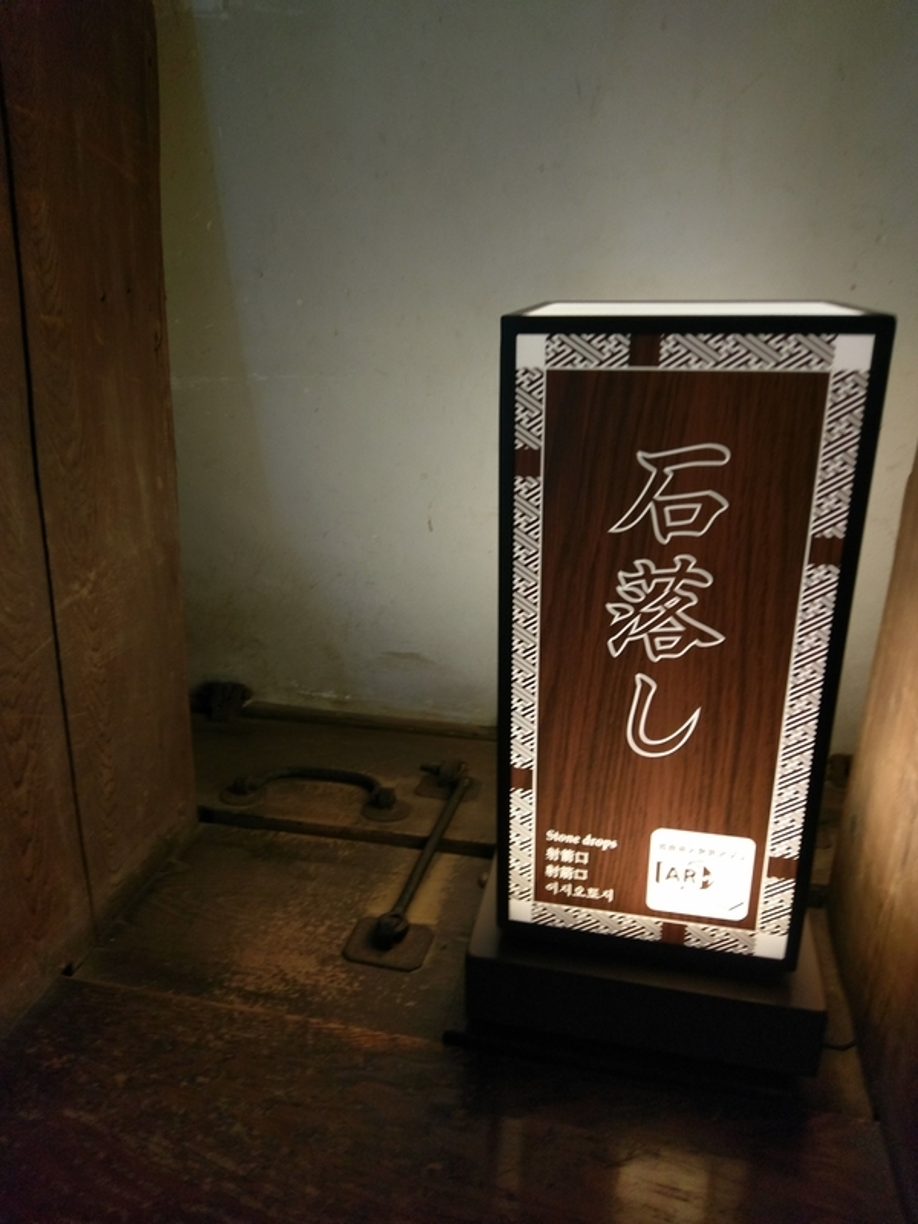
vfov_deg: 67.3
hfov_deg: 53.1
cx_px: 459
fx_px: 919
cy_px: 612
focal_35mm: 26
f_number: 1.8
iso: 500
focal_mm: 4.58
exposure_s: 1/12
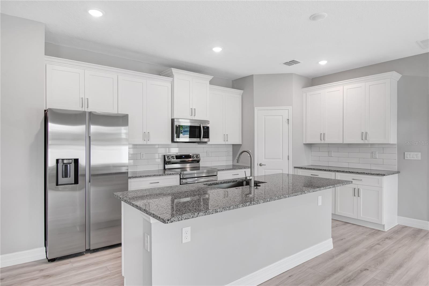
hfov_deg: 81.2
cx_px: 214
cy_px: 143
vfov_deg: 59.5
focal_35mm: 21
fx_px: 250
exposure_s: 1/20
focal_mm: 14
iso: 250
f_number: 9
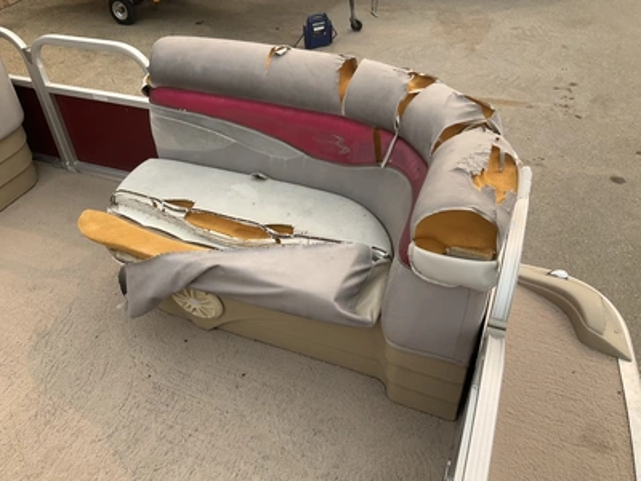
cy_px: 240
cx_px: 320
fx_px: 537
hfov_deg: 61.7
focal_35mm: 29
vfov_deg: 48.2
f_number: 1.8
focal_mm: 3
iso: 25
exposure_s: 1/1144
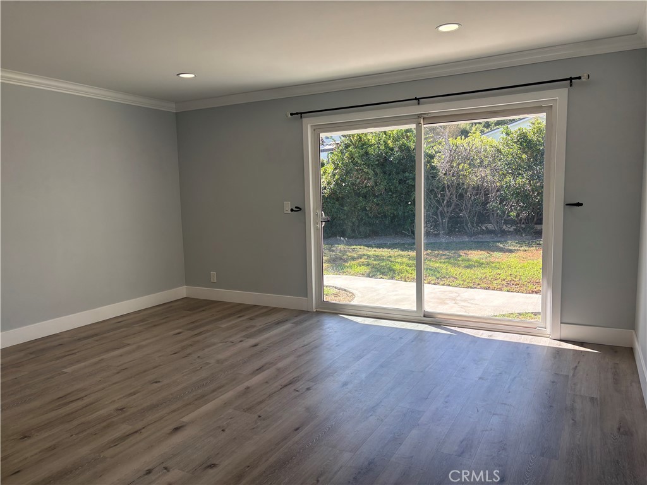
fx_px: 486
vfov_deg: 53.1
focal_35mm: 26
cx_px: 324
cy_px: 242
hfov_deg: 67.3
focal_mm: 5.96
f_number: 1.6
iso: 50
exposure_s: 1/374
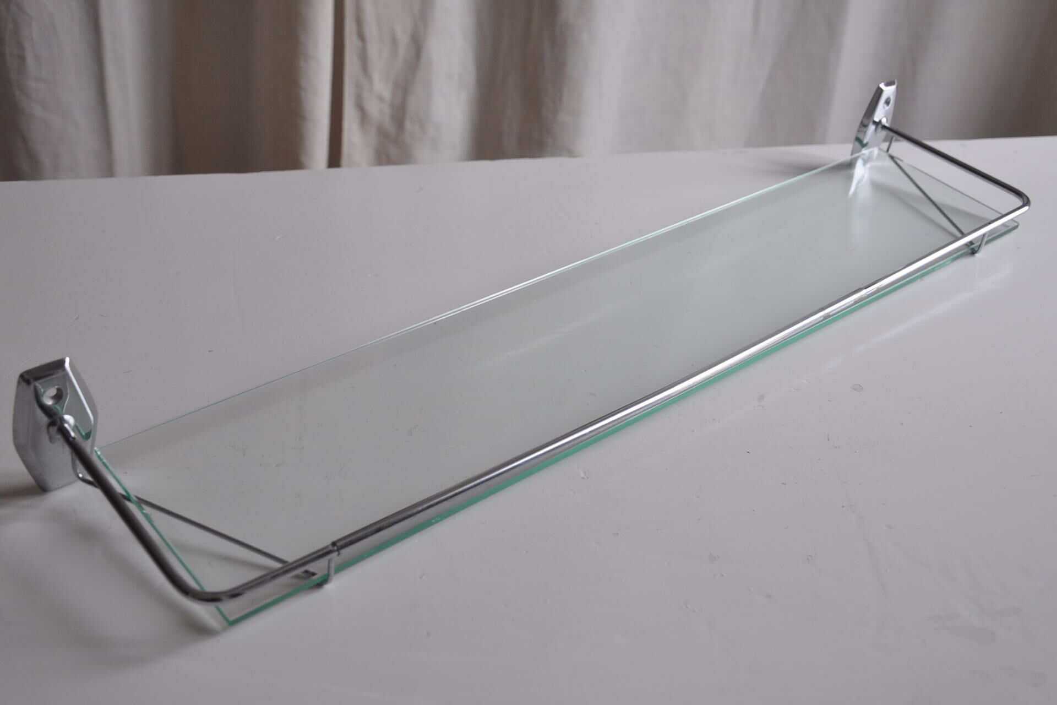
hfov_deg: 51.3
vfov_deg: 35.5
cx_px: 528
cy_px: 352
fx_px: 1101
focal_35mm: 38
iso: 400
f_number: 5
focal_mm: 25
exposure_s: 1/100
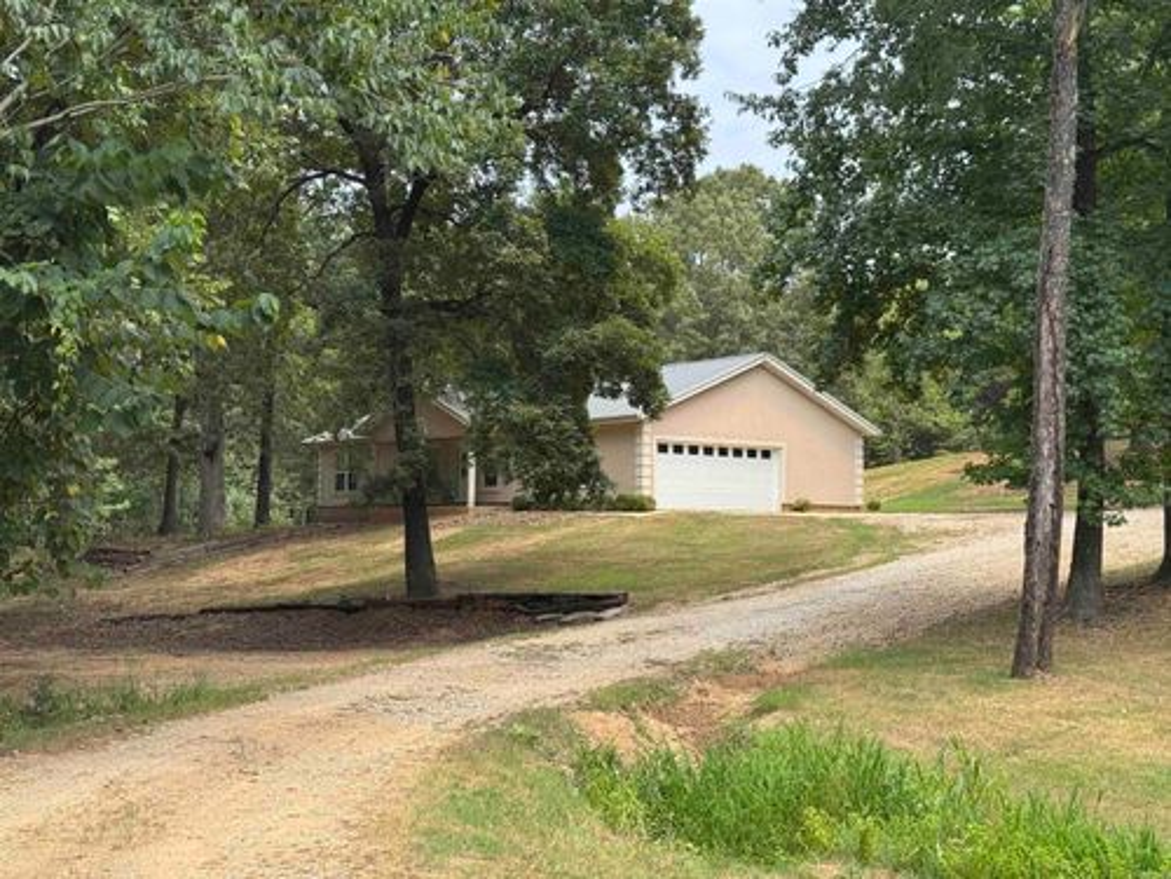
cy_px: 440
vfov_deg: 30.3
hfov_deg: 39.7
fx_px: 1624
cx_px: 586
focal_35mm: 48
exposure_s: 1/1339
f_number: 1.78
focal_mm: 6.76
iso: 64
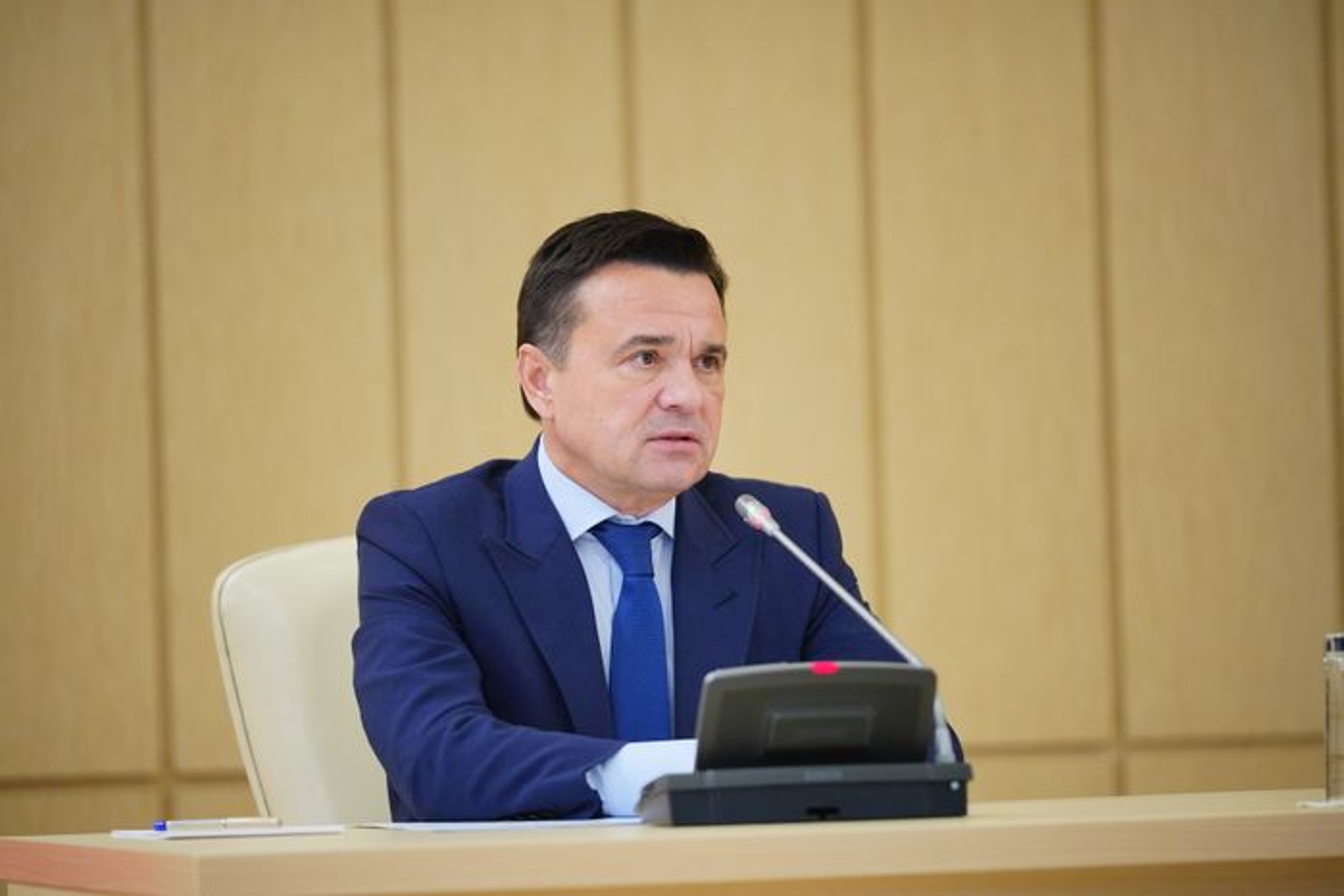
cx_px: 672
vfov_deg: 6.9
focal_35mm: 200
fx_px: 7466
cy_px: 448
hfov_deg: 10.3
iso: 2000
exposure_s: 1/250
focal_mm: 200
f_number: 2.8
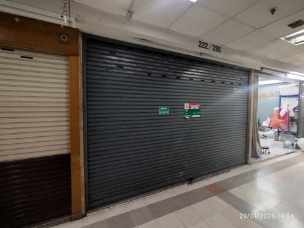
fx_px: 132
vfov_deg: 81.7
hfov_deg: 98.2
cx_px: 152
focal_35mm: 15
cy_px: 114
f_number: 2.2
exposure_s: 1/17
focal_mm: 1.65
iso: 500
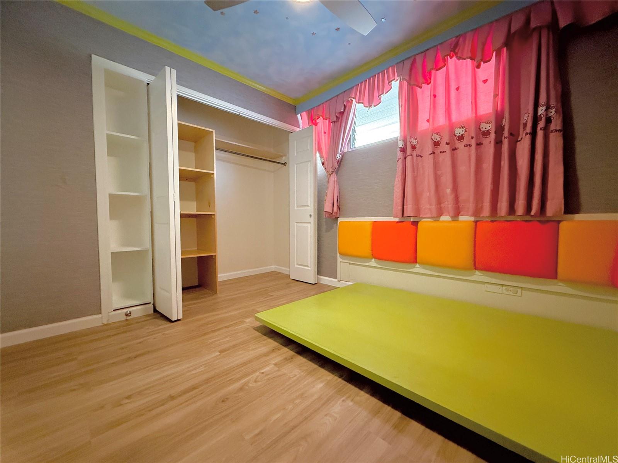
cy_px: 232
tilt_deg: -1.5
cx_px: 309
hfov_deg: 102.1
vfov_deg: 85.7
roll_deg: +0.3
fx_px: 250
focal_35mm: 14
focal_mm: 2.22
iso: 1000
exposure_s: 1/40
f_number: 2.2
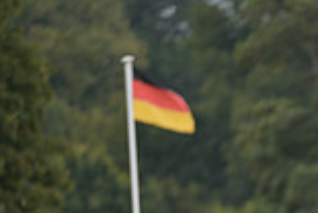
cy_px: 327
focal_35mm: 747
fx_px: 6611
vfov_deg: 1.8
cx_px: 574
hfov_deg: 2.7
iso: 250
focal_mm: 200
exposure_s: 1/1250
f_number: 3.2
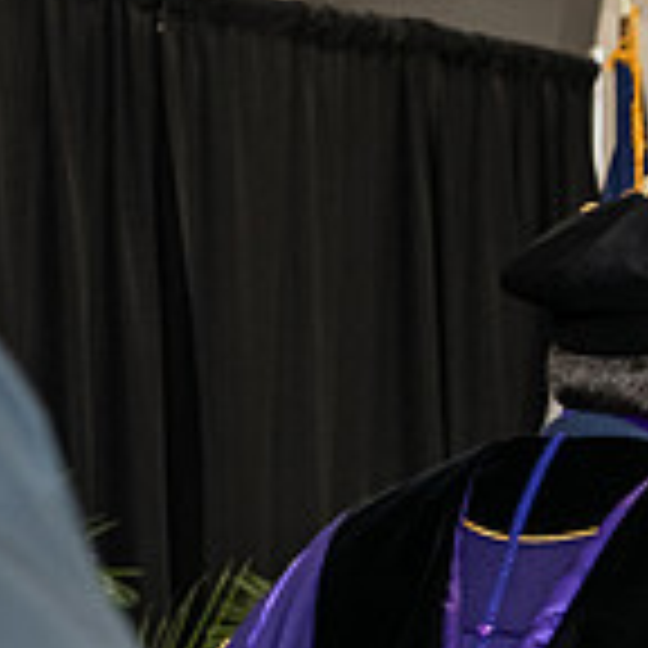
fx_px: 5083
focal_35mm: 240
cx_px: 1210
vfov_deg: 7.3
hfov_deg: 7.1
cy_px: 583
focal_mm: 70
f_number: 5
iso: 2500
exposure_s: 1/200
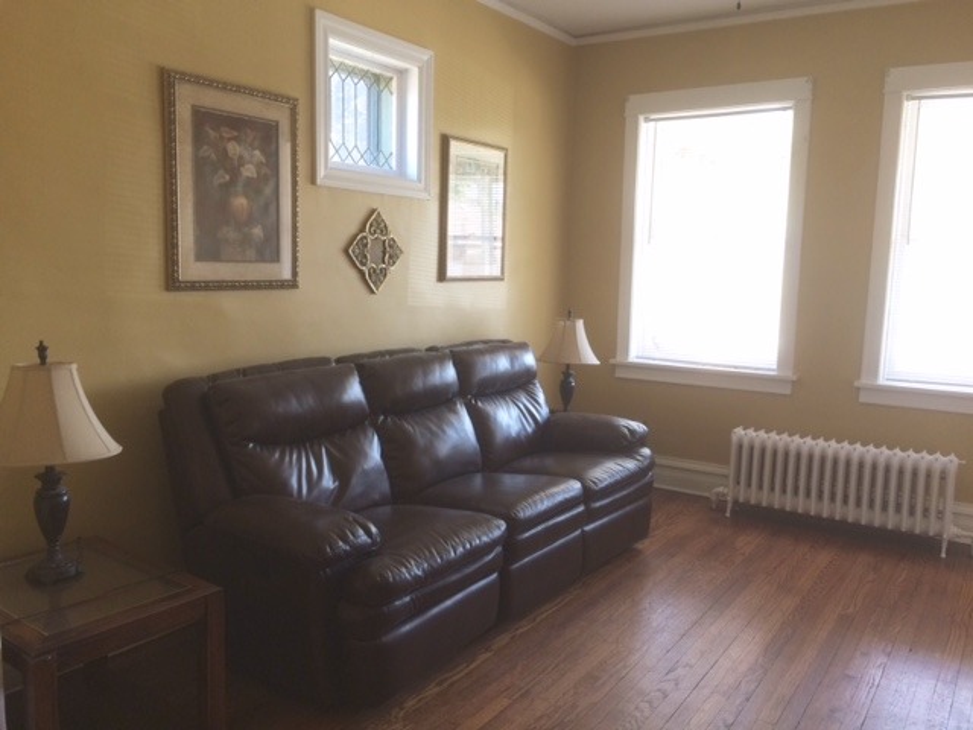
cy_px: 365
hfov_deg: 61.7
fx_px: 815
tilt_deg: -7.3
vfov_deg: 48.2
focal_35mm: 29
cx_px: 486
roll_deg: -0.9
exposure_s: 1/30
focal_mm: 4.15
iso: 50
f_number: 2.2
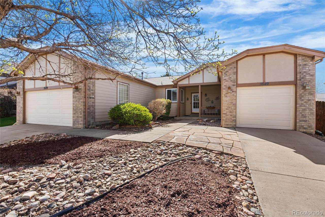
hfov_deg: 96.7
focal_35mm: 16
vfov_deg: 73.8
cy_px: 108
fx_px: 144
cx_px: 162
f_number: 8
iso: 200
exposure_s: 1/320
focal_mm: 16
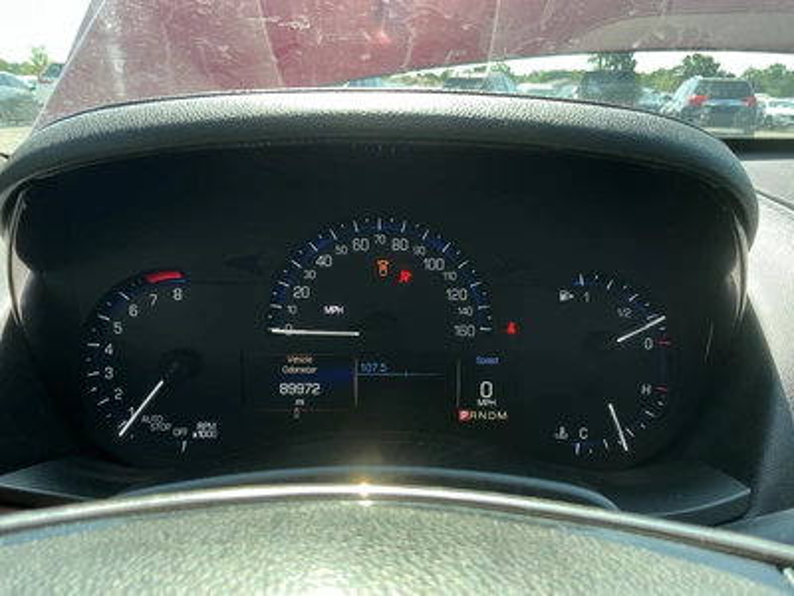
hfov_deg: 63.4
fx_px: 642
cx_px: 397
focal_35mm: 28
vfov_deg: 49.7
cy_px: 298
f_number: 1.8
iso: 20
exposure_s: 1/122
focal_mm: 3
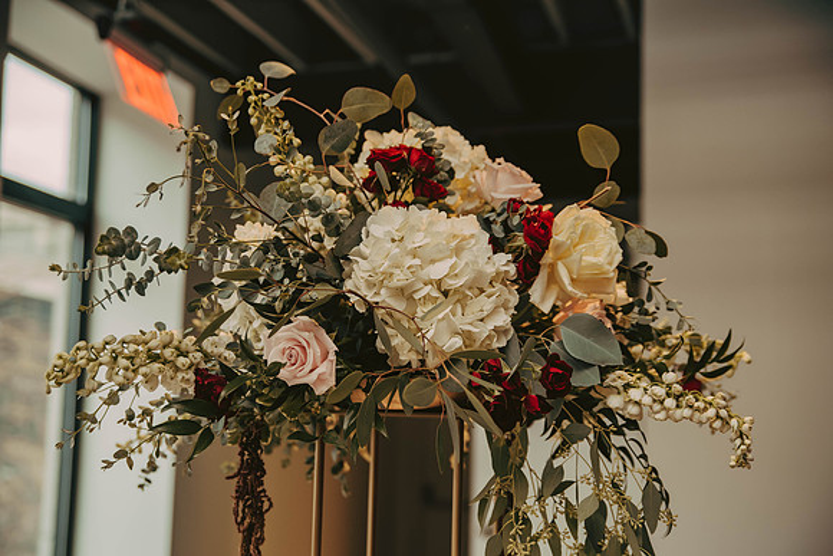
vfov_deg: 28.1
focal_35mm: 48
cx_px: 416
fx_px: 1111
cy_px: 278
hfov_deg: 41.1
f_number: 3.2
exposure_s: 1/125
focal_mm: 48
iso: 1250
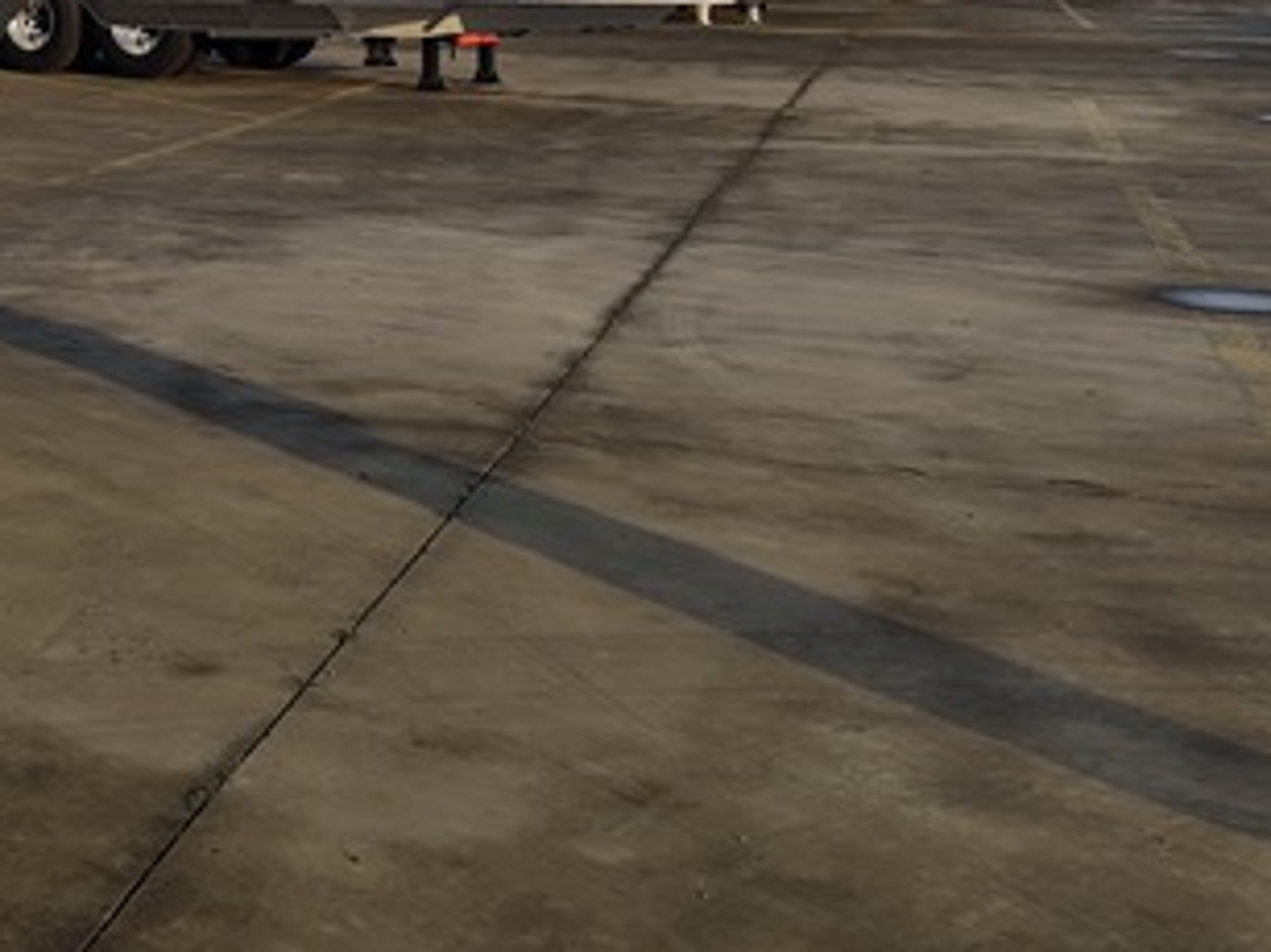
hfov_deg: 28.4
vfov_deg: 22.2
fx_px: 2202
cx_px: -219
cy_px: -244
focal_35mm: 60
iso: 50
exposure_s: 1/577
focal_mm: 6.14
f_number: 1.65
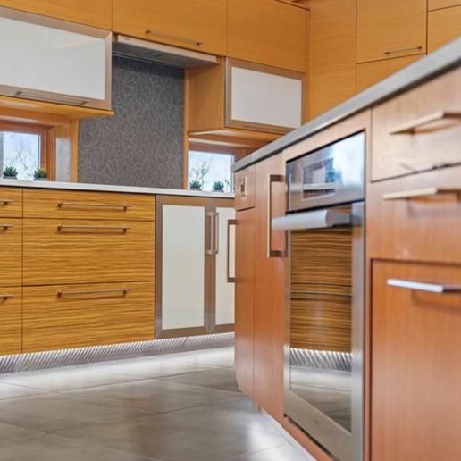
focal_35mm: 59
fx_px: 889
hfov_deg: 27.7
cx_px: 21
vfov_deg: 29.1
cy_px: 240
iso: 320
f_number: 2.8
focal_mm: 35
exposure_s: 1/6
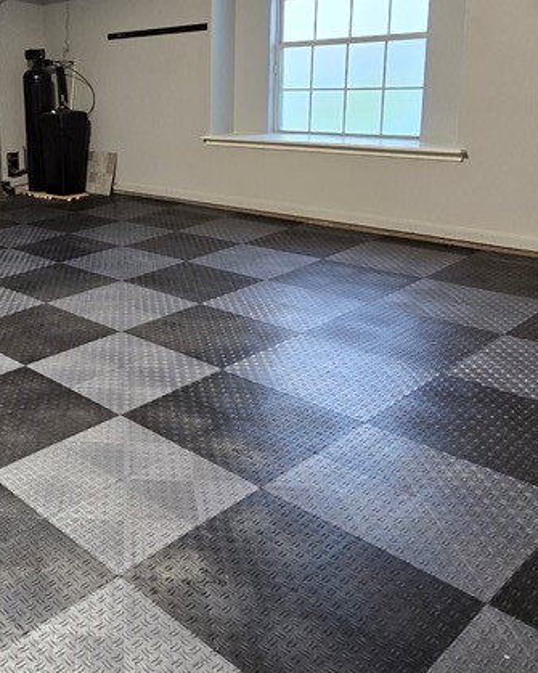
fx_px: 617
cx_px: -3
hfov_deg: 40.9
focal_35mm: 31
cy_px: 206
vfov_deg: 55.6
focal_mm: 2.2
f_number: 2.2
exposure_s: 1/60
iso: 320
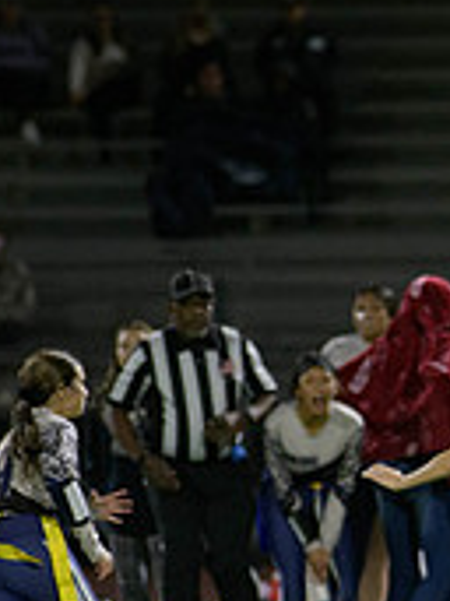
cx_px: 633
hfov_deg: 2.3
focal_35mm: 654
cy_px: 399
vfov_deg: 3.0
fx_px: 11350
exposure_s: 1/640
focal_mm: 200
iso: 3200
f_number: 2.8
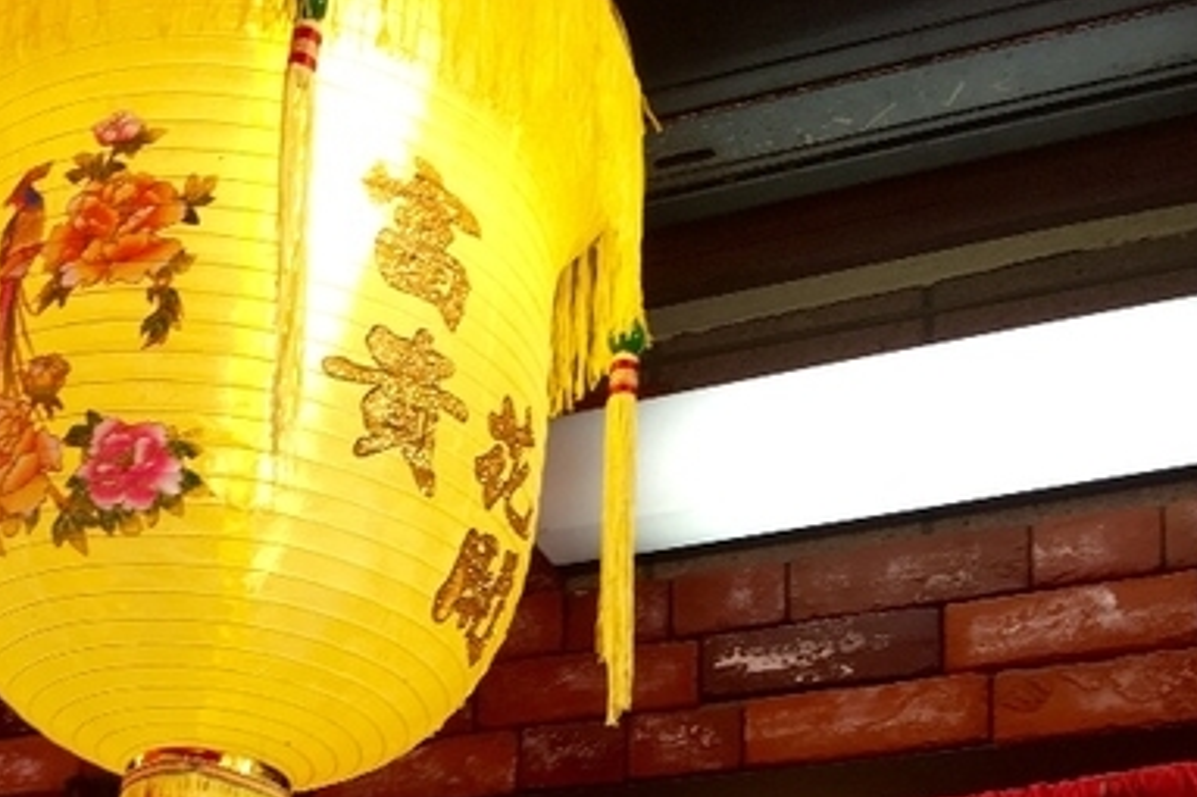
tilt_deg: +7.0
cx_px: 388
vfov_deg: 19.3
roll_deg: -2.0
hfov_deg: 31.6
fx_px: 2094
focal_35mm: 63
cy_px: 1141
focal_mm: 4.15
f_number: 2.2
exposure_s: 1/60
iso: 25
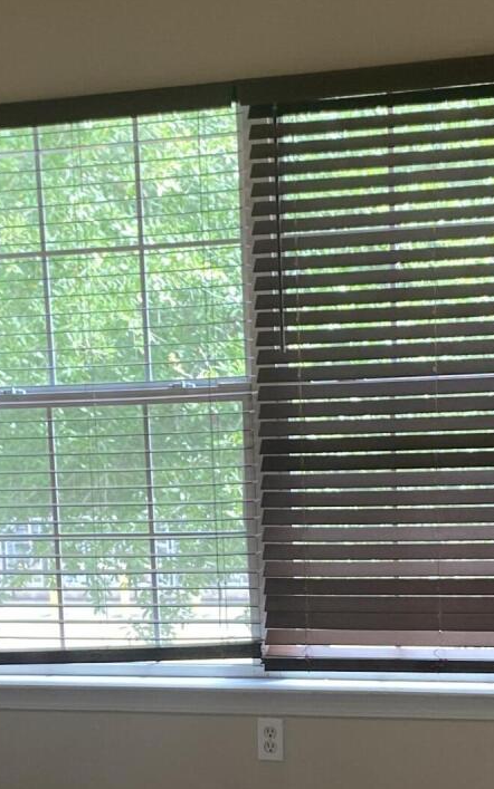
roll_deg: +2.7
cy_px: 650
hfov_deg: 16.7
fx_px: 1680
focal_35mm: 78
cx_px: 196
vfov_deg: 25.9
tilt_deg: -7.8
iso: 100
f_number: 1.8
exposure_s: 1/121
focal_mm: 4.25
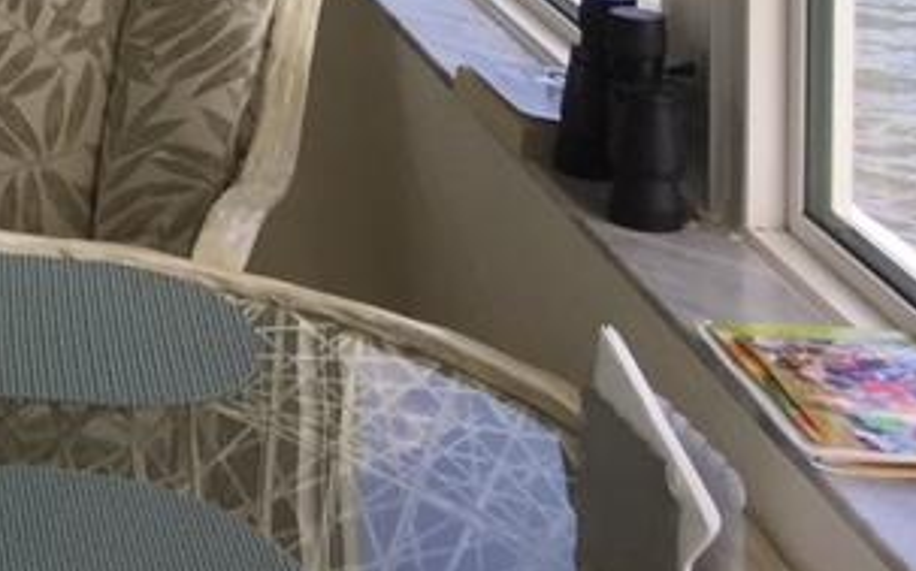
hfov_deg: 17.2
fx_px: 2595
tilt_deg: -3.8
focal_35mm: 104
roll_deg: +1.2
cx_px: -620
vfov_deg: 11.5
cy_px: -526
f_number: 2.2
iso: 32
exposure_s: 1/278
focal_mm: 4.15
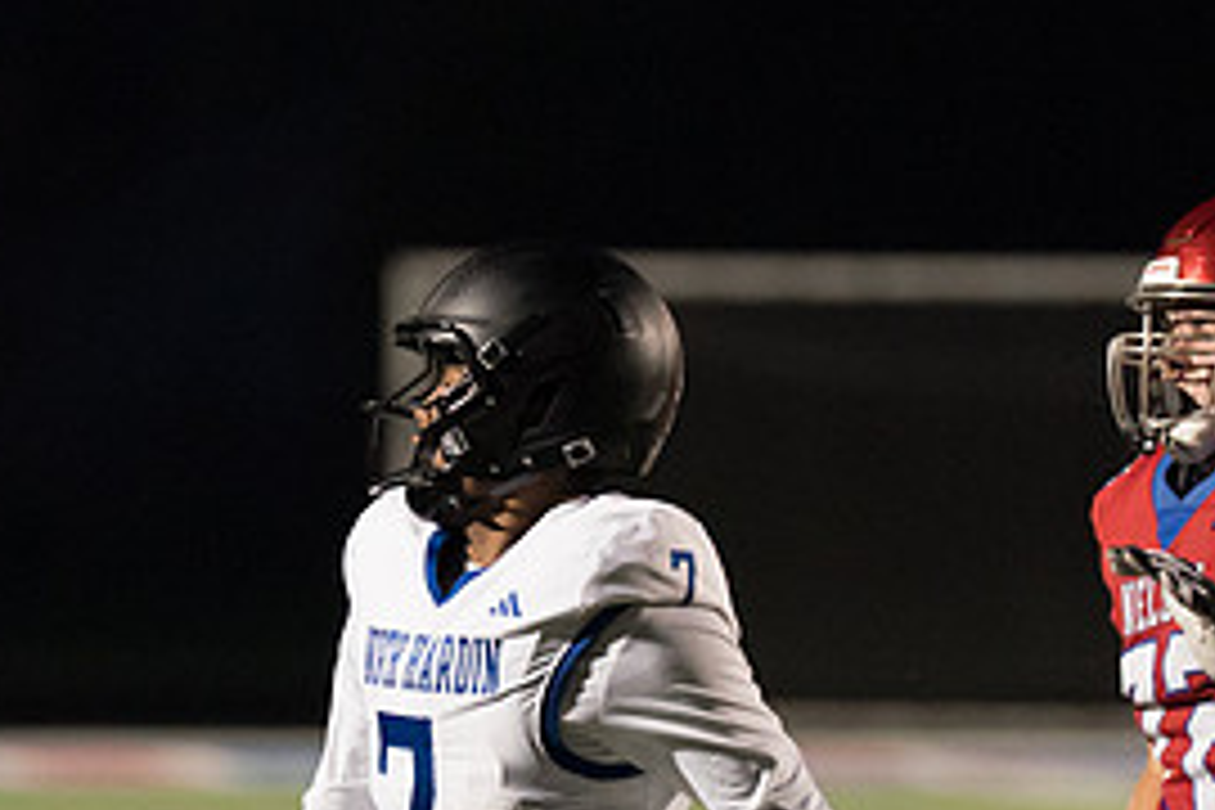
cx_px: 406
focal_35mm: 633
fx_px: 21362
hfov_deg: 3.3
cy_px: 451
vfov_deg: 2.2
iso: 8000
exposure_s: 1/1000
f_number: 2.8
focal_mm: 200
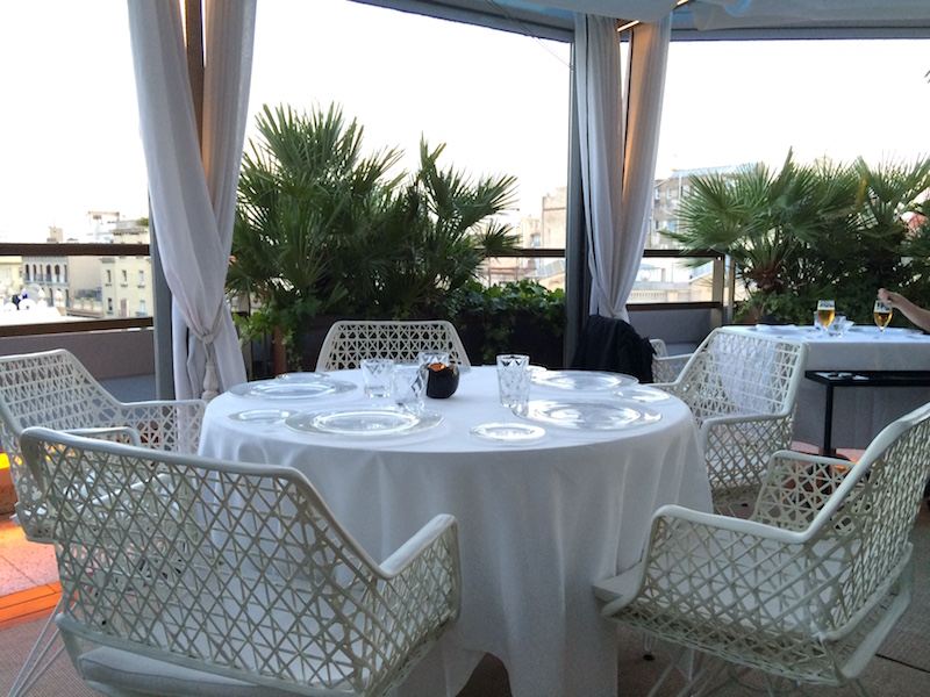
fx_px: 779
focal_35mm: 29
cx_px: 465
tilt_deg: -7.5
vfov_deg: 48.2
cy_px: 348
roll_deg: -0.1
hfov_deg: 61.7
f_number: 2.2
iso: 64
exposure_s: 1/33
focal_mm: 4.15
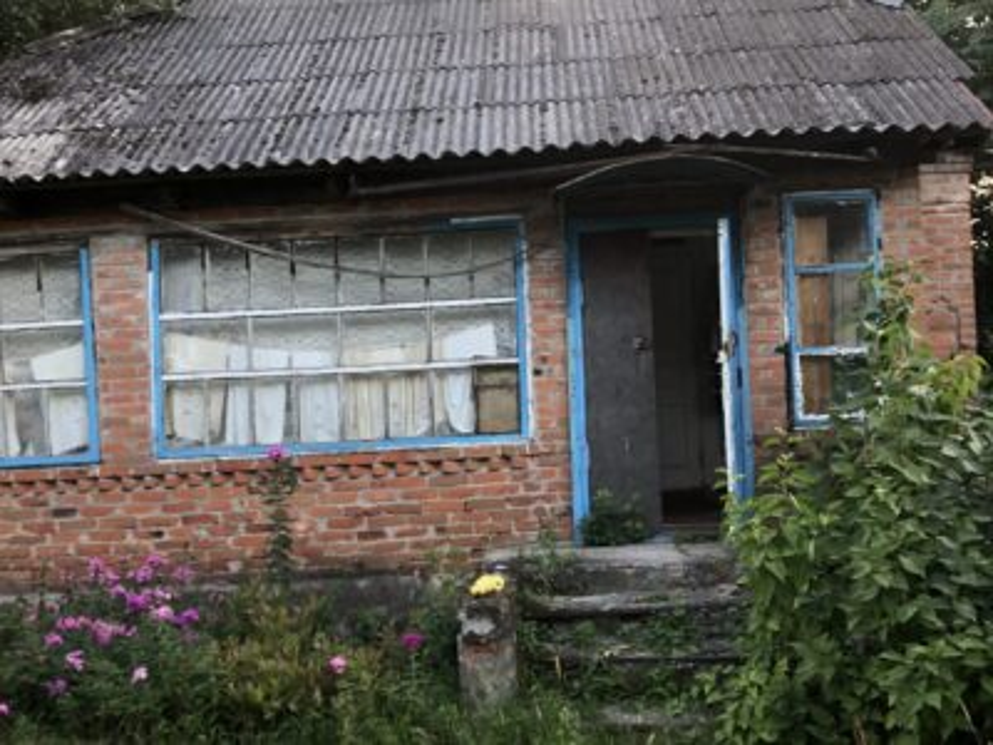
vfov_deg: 49.7
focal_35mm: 28
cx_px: 496
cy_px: 372
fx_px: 803
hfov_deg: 63.4
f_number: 1.8
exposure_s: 1/120
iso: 32
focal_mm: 3.99
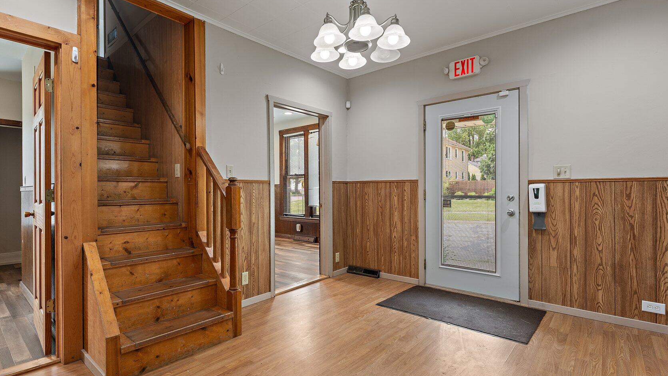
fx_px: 319
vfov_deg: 61.0
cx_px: 307
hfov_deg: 92.5
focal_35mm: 18
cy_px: 191
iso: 400
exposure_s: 1/6
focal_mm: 14
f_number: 8
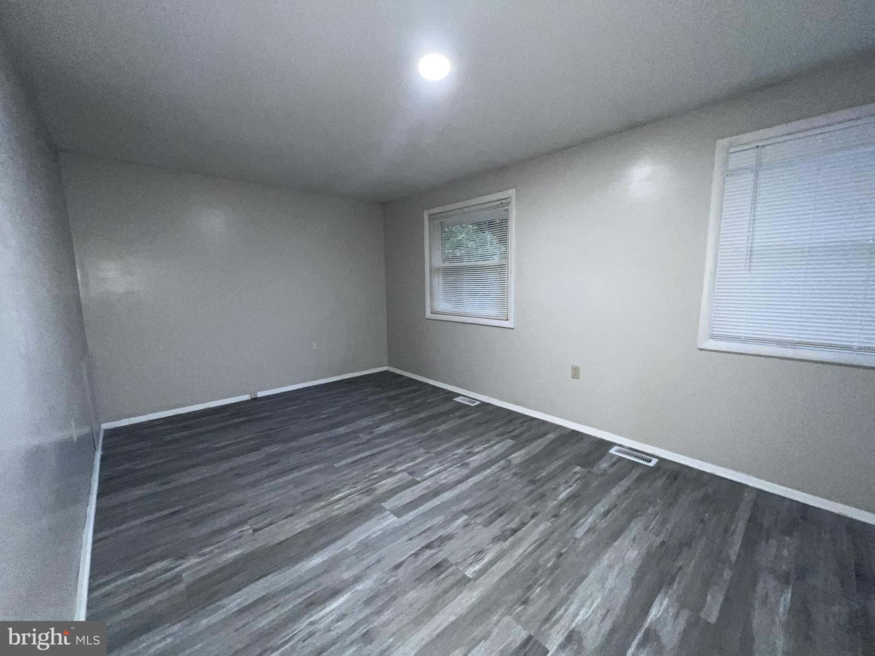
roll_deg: +0.6
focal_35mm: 13
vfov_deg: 89.9
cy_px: 328
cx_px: 438
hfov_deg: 106.2
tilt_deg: -7.9
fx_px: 329
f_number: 1.8
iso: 250
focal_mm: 1.57
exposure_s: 1/60
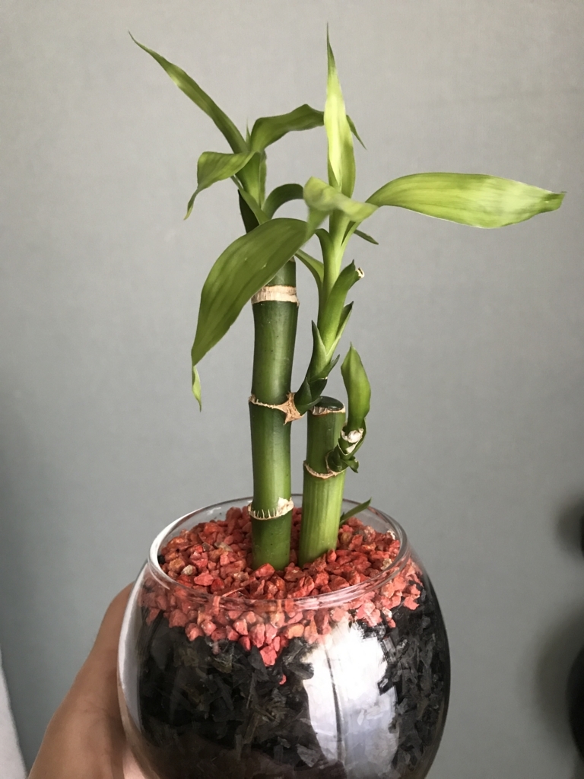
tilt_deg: -15.5
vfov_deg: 63.4
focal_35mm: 28
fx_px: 630
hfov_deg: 49.7
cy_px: 390
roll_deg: +4.0
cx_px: 292
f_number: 1.8
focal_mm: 3.99
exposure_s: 1/15
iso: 64
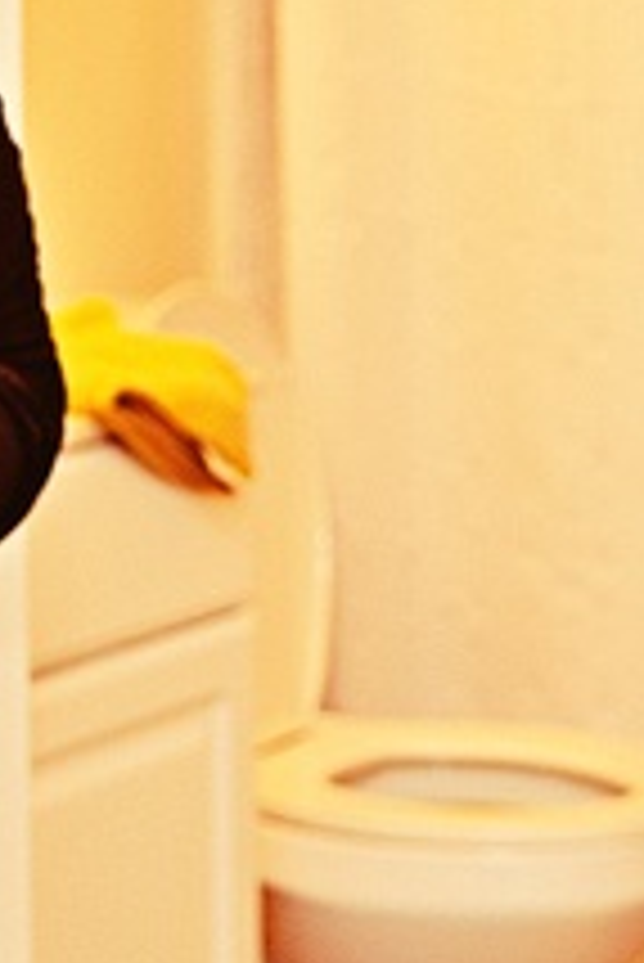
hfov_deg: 7.3
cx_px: 437
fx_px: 5063
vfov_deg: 10.8
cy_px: -50
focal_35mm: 189
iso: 250
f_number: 2.8
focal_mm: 30
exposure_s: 1/125
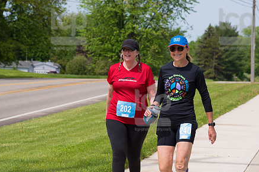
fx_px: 1144
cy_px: 110
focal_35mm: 159
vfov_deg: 8.6
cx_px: 153
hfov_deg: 12.9
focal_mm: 120
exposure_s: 1/640
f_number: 6.3
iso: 200
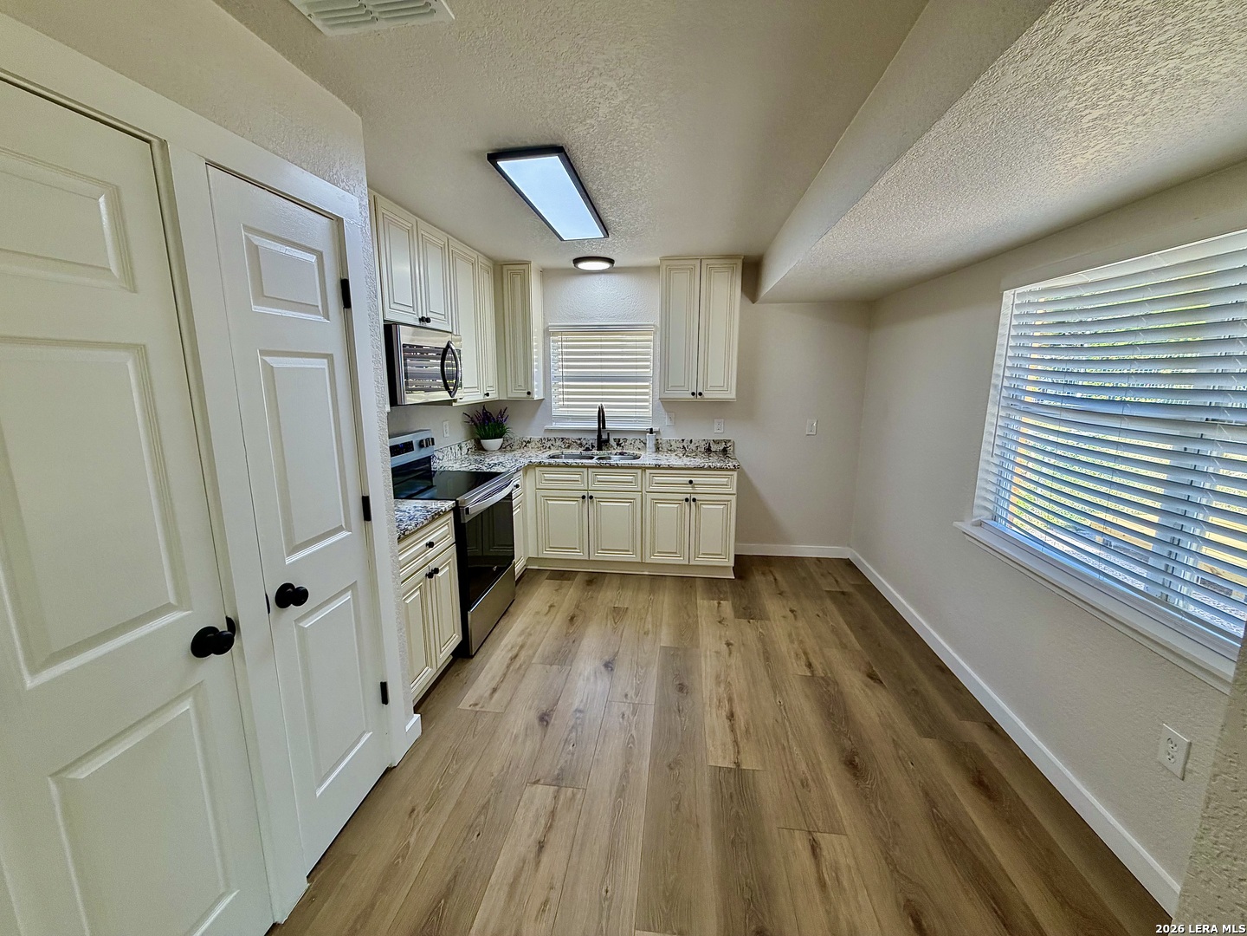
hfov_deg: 102.1
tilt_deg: -10.8
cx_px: 624
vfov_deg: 85.7
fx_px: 504
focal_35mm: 14
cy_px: 468
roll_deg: +0.6
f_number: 2.2
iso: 100
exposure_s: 1/120
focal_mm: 2.22
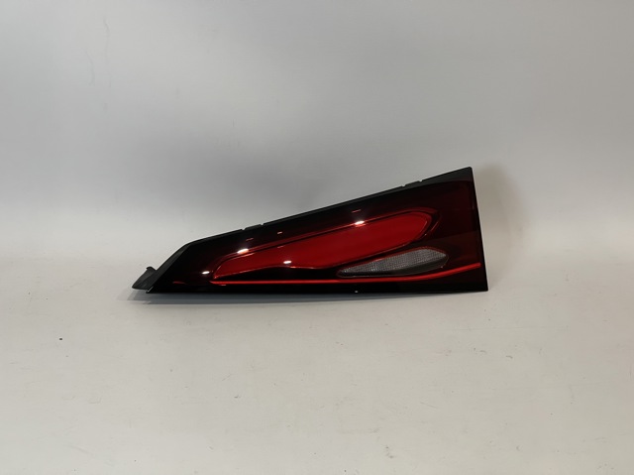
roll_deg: -0.7
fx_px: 1171
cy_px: 238
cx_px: 317
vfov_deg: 22.9
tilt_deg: -22.8
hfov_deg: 30.3
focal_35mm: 64
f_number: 2.2
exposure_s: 1/100
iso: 200
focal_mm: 7.5
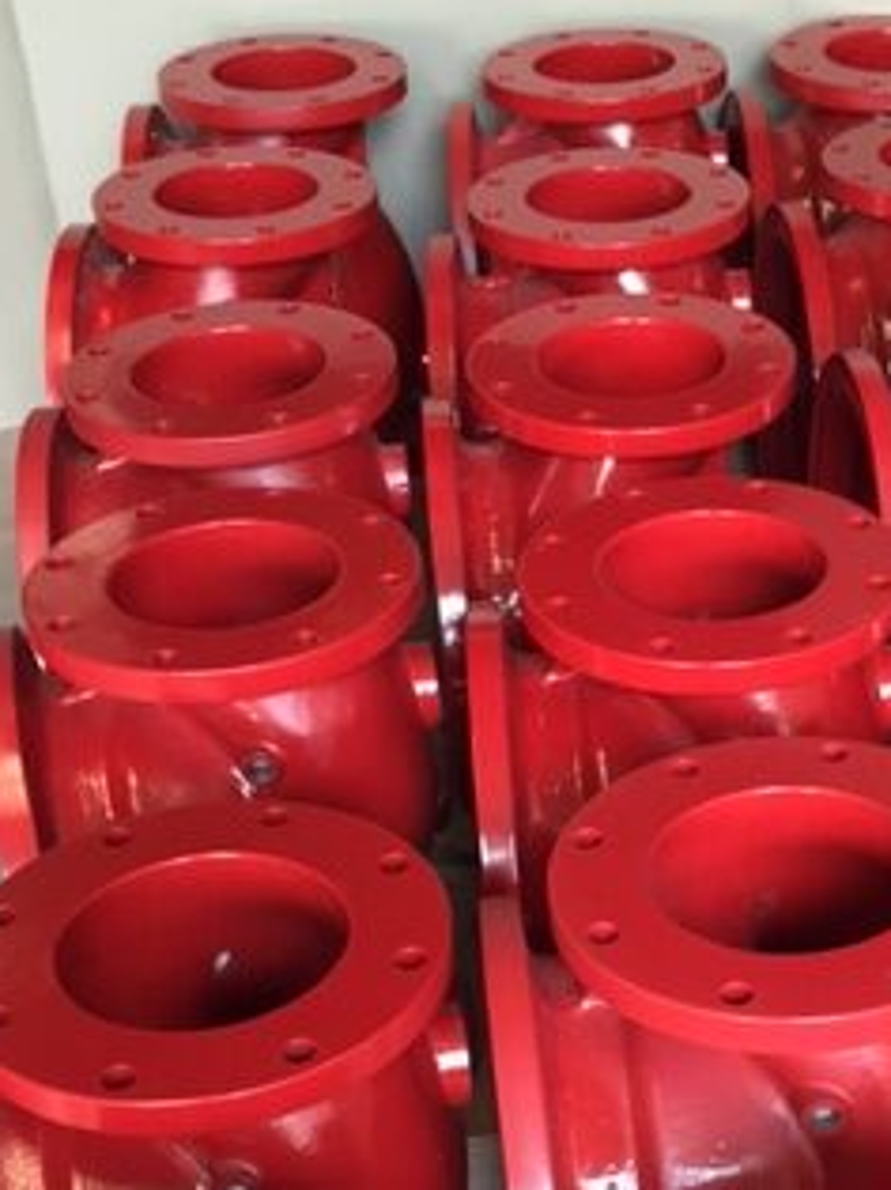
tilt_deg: -41.5
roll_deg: +3.0
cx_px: 680
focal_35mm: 59
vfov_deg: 31.2
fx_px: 2026
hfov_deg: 24.5
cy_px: 1069
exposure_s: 1/30
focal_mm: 4.15
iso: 64
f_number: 2.2
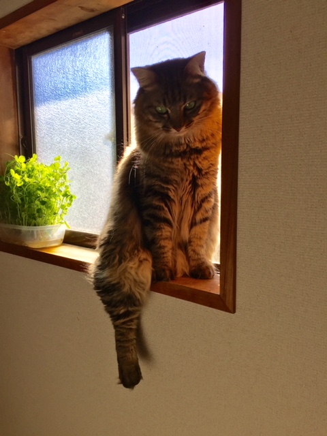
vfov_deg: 61.7
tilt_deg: -4.7
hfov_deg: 48.2
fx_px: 365
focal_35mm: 29
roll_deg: +1.2
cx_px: 164
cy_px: 218
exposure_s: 1/549
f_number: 2.2
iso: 32
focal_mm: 4.15
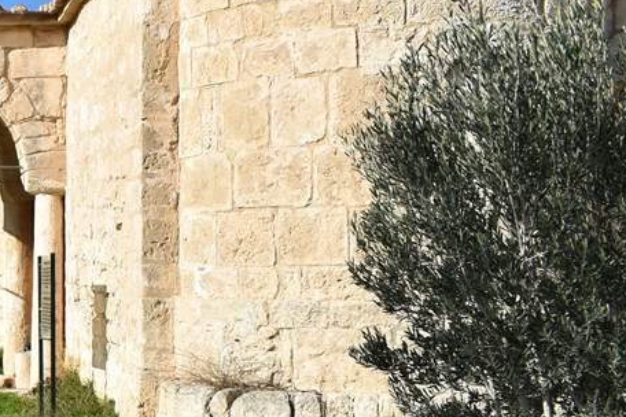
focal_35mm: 71
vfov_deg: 19.2
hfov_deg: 24.9
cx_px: -172
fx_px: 1235
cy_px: 211
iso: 100
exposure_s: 1/320
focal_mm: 18
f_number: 9
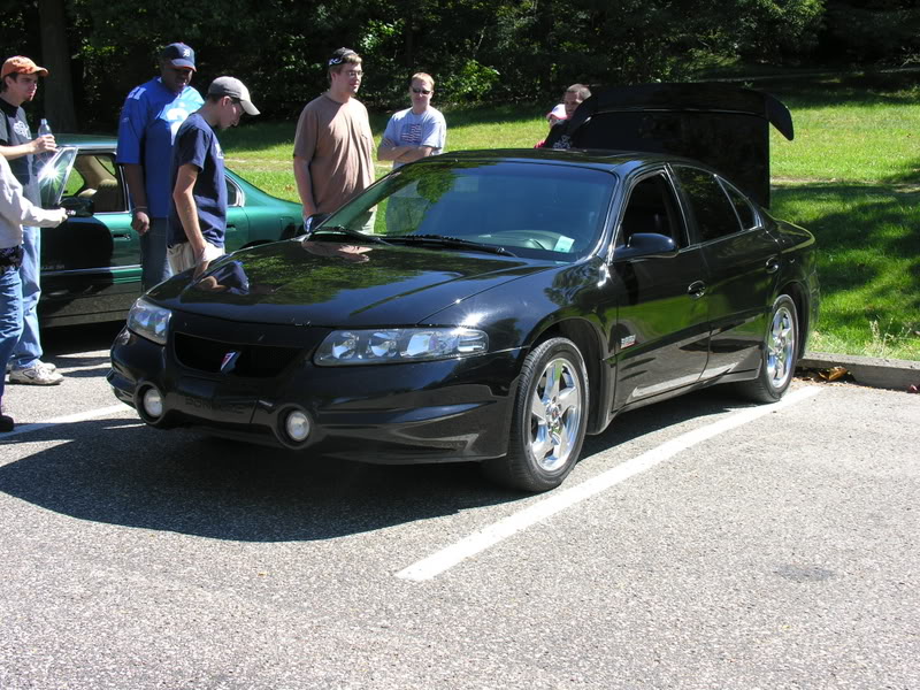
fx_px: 1435
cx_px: 460
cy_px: 345
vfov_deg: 27.0
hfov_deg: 35.5
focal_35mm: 54
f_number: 4.9
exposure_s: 1/120
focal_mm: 13.8
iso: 50
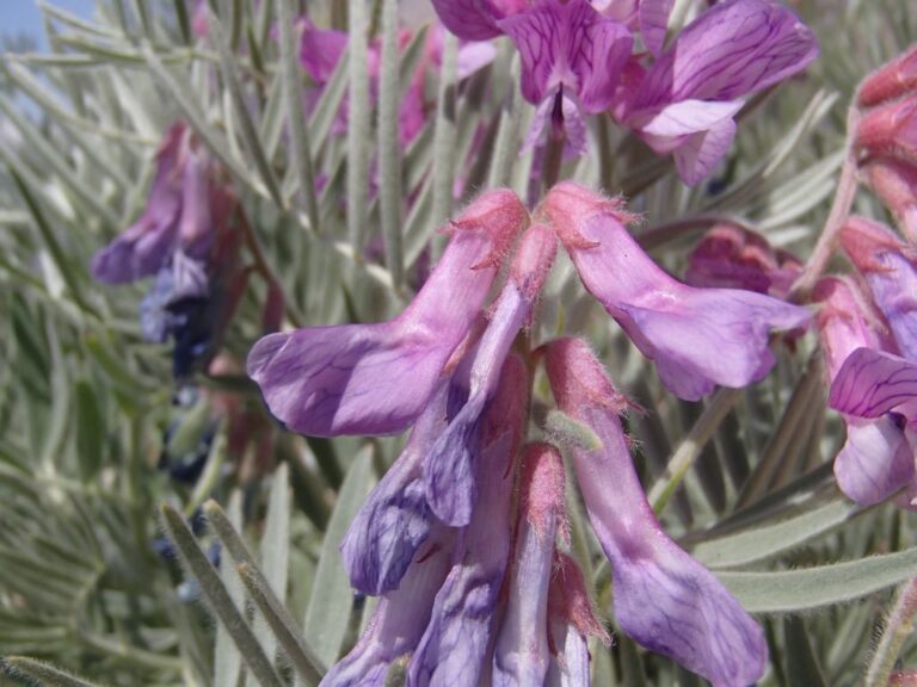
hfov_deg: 50.1
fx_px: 980
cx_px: 458
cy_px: 344
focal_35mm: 37
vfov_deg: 38.7
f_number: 4.7
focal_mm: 6.64
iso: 100
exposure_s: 1/1250
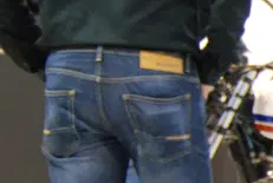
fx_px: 1479
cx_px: 685
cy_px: 187
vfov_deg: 7.1
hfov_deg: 9.3
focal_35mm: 195
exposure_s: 1/200
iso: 1000
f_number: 2.8
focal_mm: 25
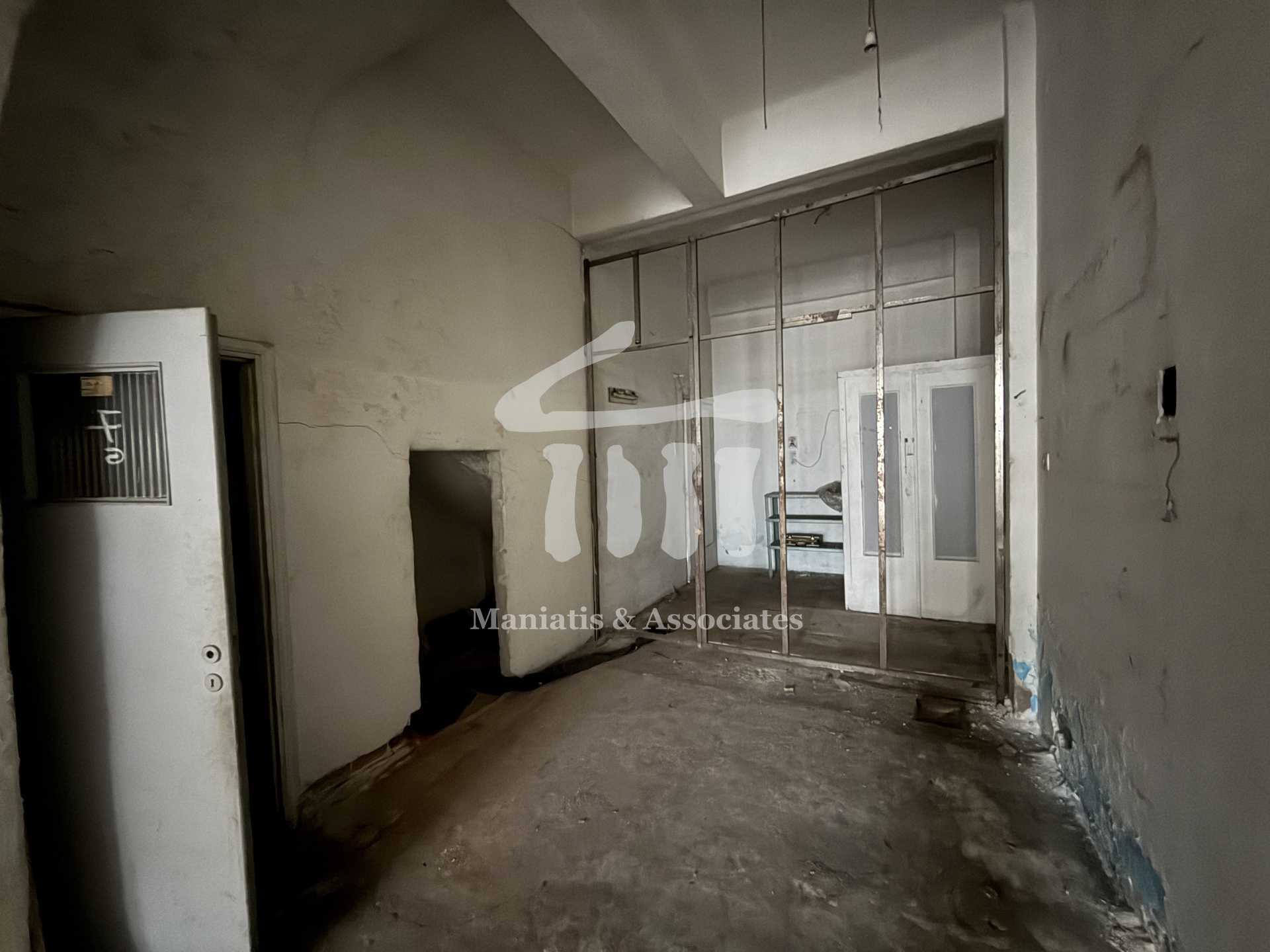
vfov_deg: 85.7
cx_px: 635
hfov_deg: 102.1
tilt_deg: -2.7
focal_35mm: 14
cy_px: 476
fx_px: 514
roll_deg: +0.6
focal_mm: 2.22
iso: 1250
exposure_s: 1/8
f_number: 2.2
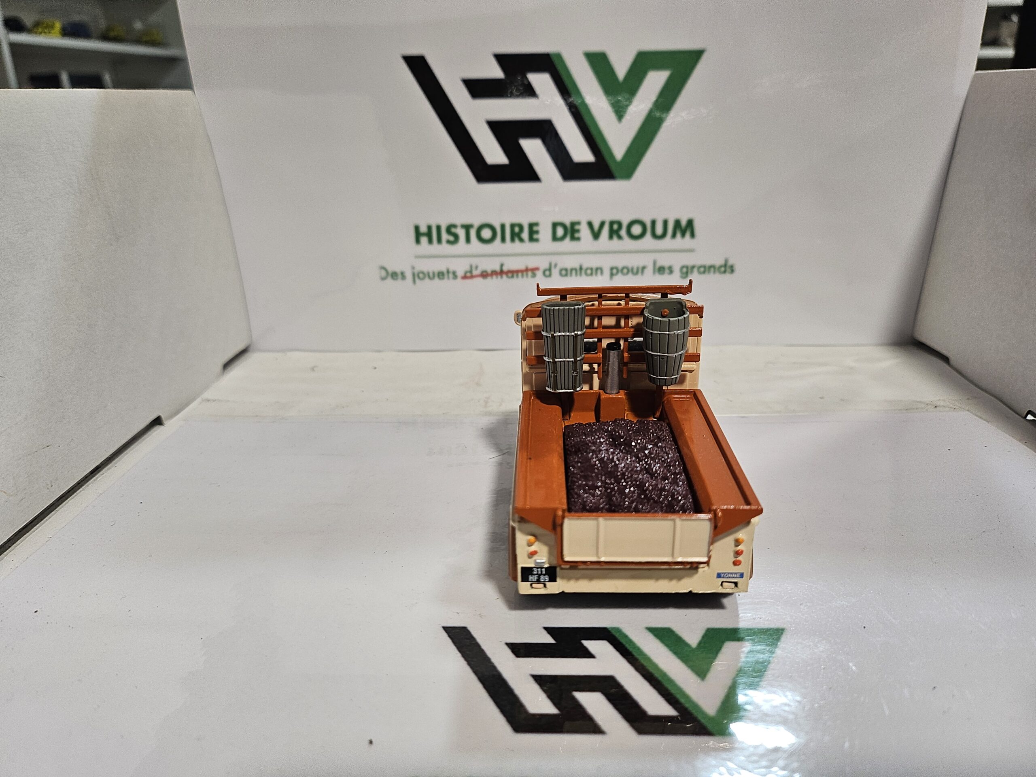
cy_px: 388
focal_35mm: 24
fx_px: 718
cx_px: 518
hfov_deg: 71.6
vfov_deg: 56.8
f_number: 1.8
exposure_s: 1/100
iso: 125
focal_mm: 5
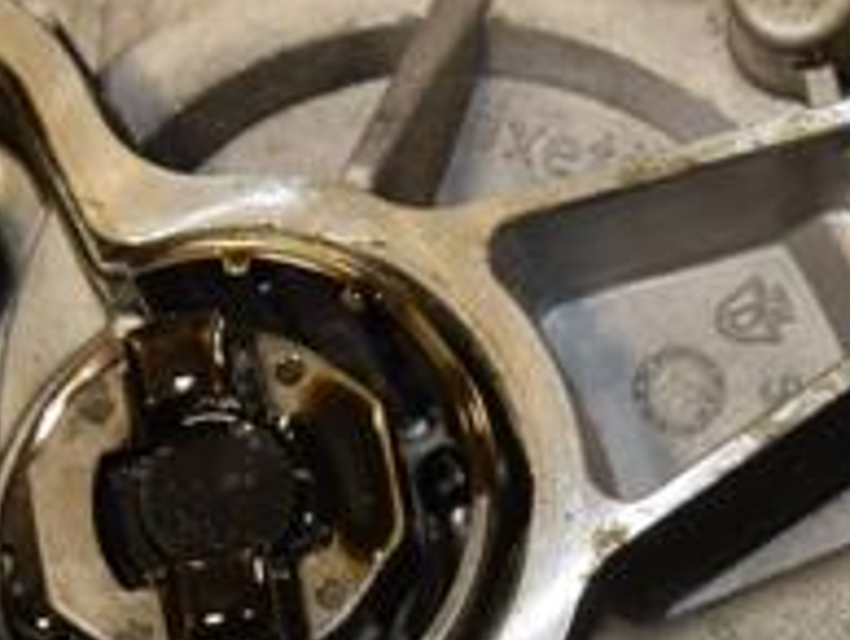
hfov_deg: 8.9
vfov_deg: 6.7
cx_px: 613
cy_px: 473
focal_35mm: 223
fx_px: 5483
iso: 800
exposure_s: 1/200
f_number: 10
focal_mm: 50
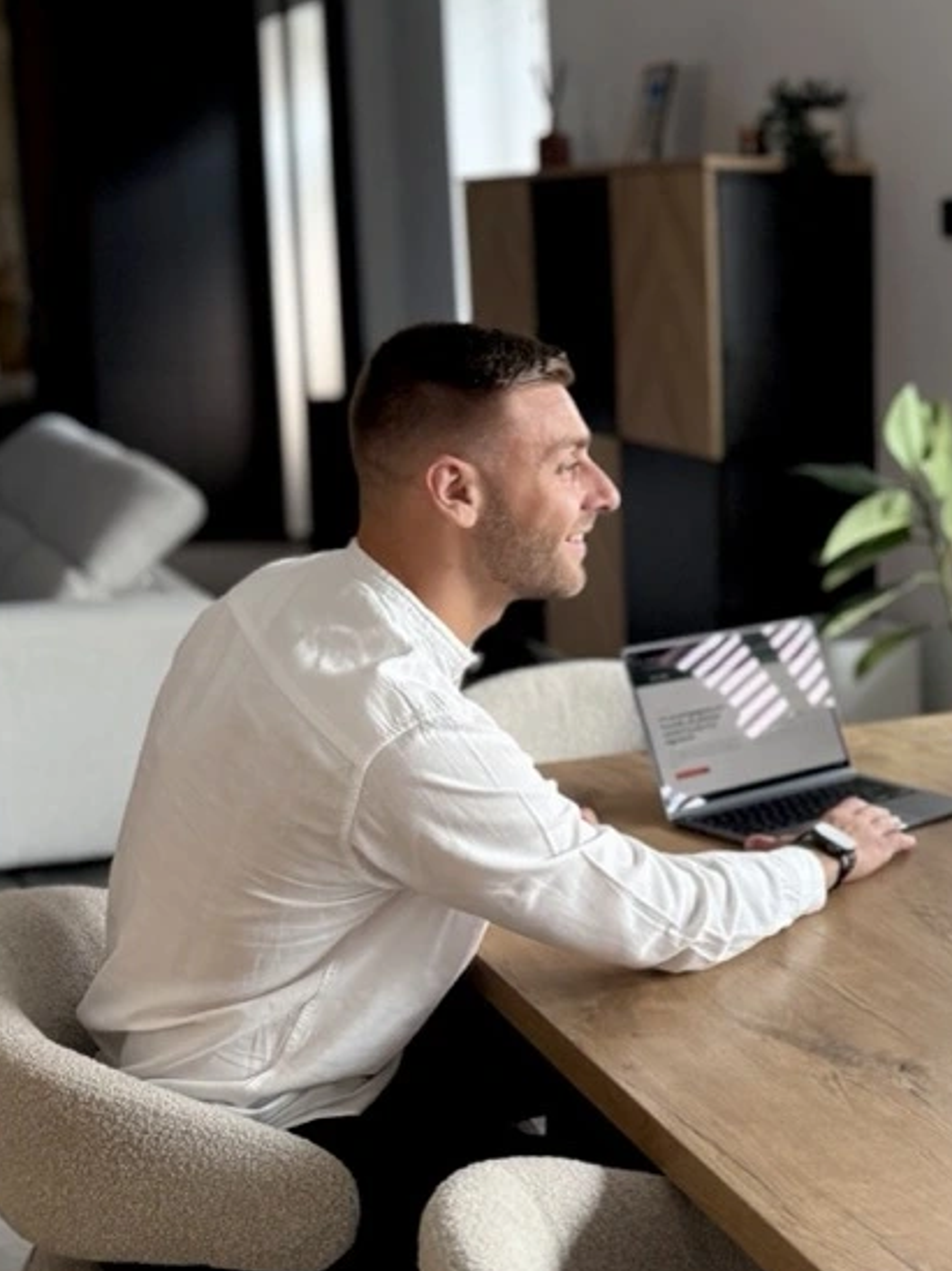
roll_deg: -0.9
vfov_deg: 34.4
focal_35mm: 56
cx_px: 1040
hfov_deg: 24.4
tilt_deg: -10.0
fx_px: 2056
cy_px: 639
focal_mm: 6.76
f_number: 1.78
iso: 160
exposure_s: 1/226
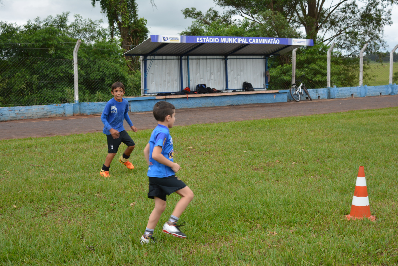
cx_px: 199
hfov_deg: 29.8
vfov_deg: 20.2
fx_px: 747
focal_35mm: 68
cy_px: 133
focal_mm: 45
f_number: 7.1
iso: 200
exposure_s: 1/200
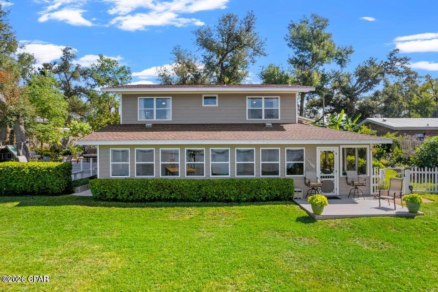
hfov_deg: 78.6
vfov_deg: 57.2
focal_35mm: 22
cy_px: 146
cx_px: 219
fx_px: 268
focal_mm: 8.38
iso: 100
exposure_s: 1/640
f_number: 2.8
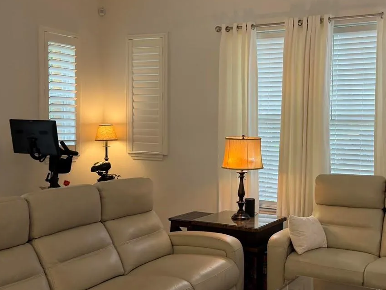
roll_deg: +0.2
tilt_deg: -3.5
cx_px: 240
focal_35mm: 45
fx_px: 502
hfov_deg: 41.8
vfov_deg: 32.2
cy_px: 144
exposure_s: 1/60
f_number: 1.78
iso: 160
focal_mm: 6.76
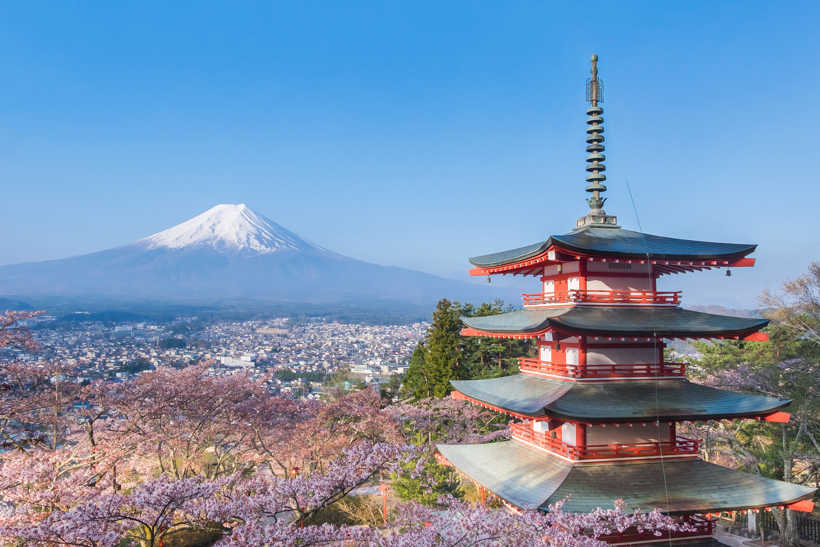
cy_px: 274
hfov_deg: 63.7
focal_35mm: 29
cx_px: 410
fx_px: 660
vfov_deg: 45.0
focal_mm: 19.2
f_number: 14
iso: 200
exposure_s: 1/125
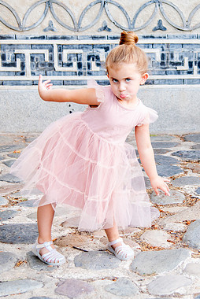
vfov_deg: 20.4
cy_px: 118
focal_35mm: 100
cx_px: 177
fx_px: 832
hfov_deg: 13.6
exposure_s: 1/200
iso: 640
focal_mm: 52
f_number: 4
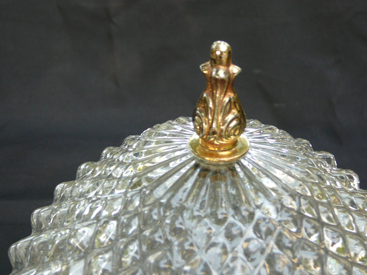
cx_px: 184
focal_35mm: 47
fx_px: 498
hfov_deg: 40.4
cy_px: 138
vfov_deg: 30.9
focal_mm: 7
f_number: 3.3
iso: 100
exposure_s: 1/30
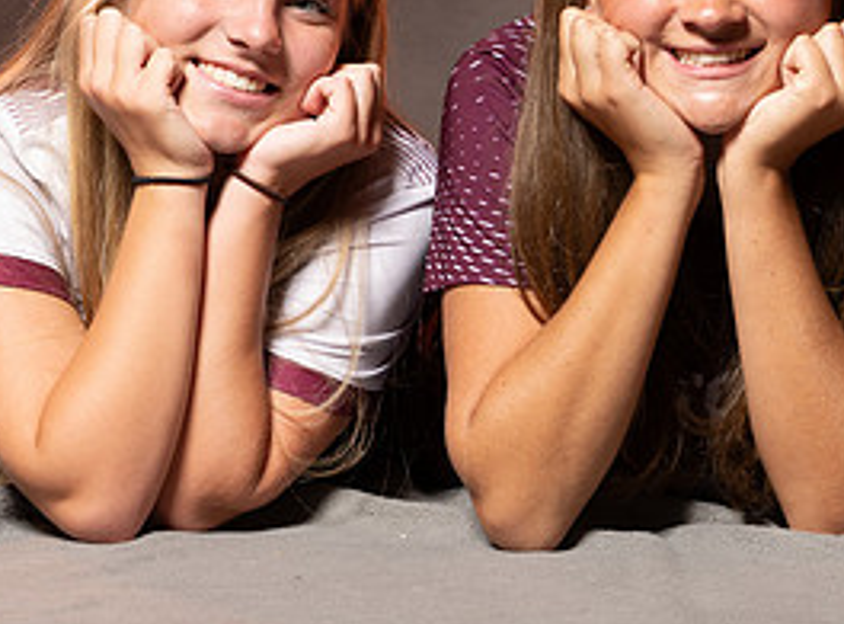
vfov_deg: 7.1
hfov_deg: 9.6
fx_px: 4995
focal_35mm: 206
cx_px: 702
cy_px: 150
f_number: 9
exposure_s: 1/200
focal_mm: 62
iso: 80
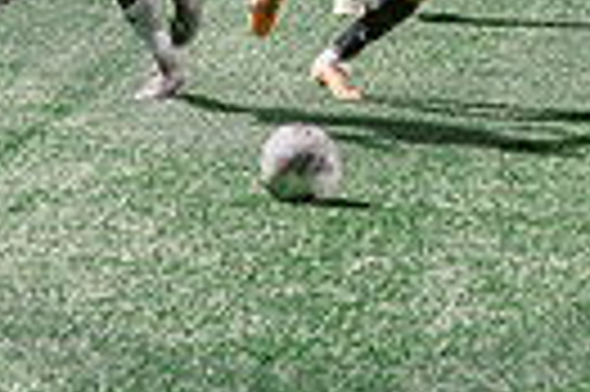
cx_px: 315
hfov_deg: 6.6
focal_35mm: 311
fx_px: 5091
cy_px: -268
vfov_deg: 4.4
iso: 2500
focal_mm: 70
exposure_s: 1/125
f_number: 3.5
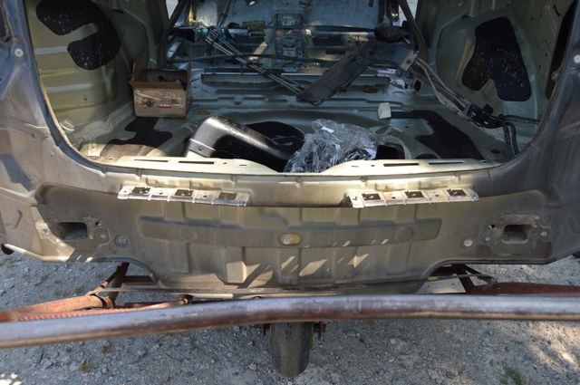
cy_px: 192
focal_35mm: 33
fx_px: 531
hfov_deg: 57.3
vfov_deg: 39.9
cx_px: 290
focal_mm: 22
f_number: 5.6
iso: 140
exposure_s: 1/125
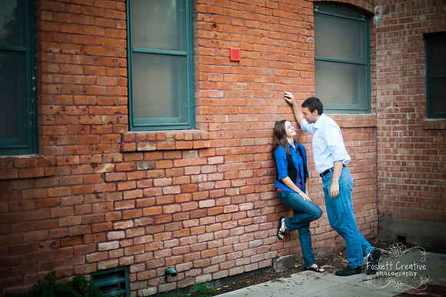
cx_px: 223
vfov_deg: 27.0
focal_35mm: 50
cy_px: 148
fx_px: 619
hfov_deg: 39.6
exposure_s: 1/200
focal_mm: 50
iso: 4000
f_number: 1.4
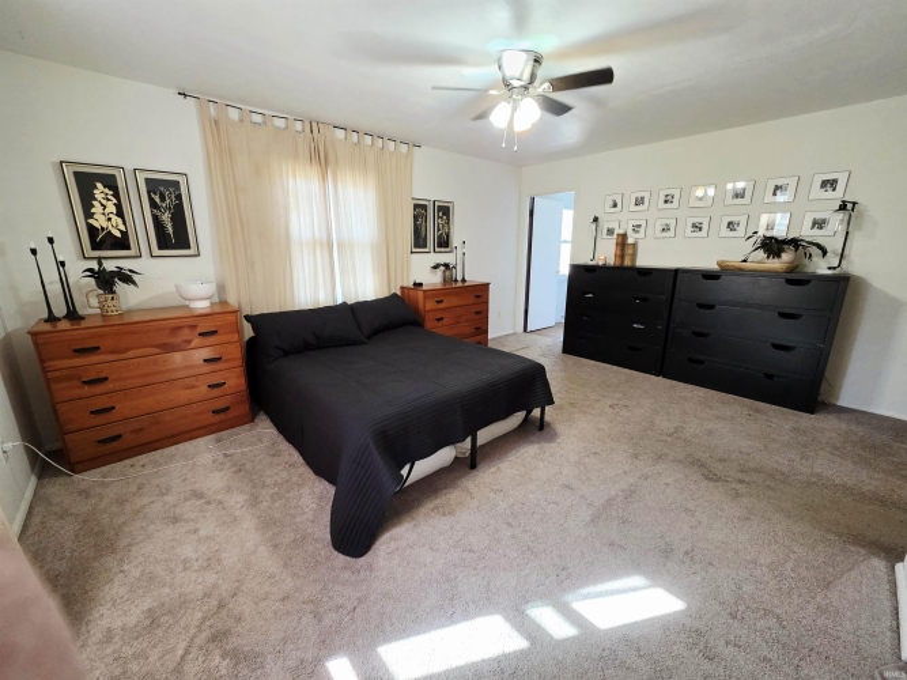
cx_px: 454
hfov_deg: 106.2
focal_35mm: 13
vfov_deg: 89.9
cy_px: 340
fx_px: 341
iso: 320
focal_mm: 2.2
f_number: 1.9
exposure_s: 1/120
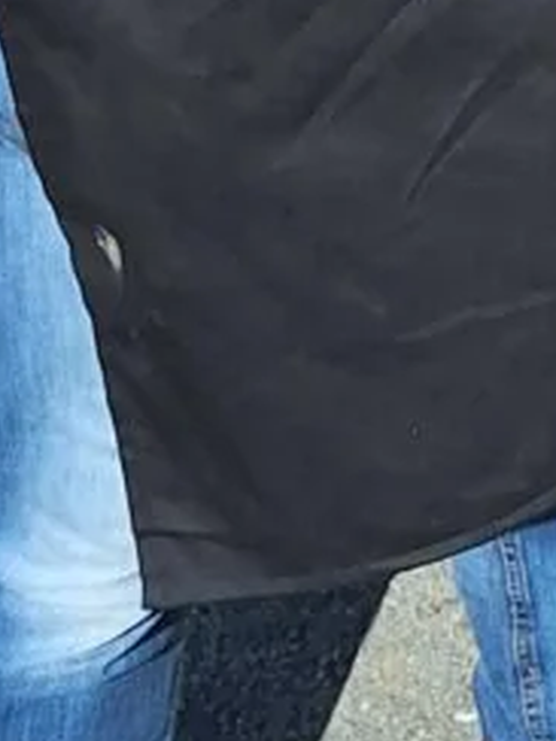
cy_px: -1087
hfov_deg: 9.4
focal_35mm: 151
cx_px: 966
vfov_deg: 10.9
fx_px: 3234
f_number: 1.8
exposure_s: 1/2525
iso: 40
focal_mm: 5.54
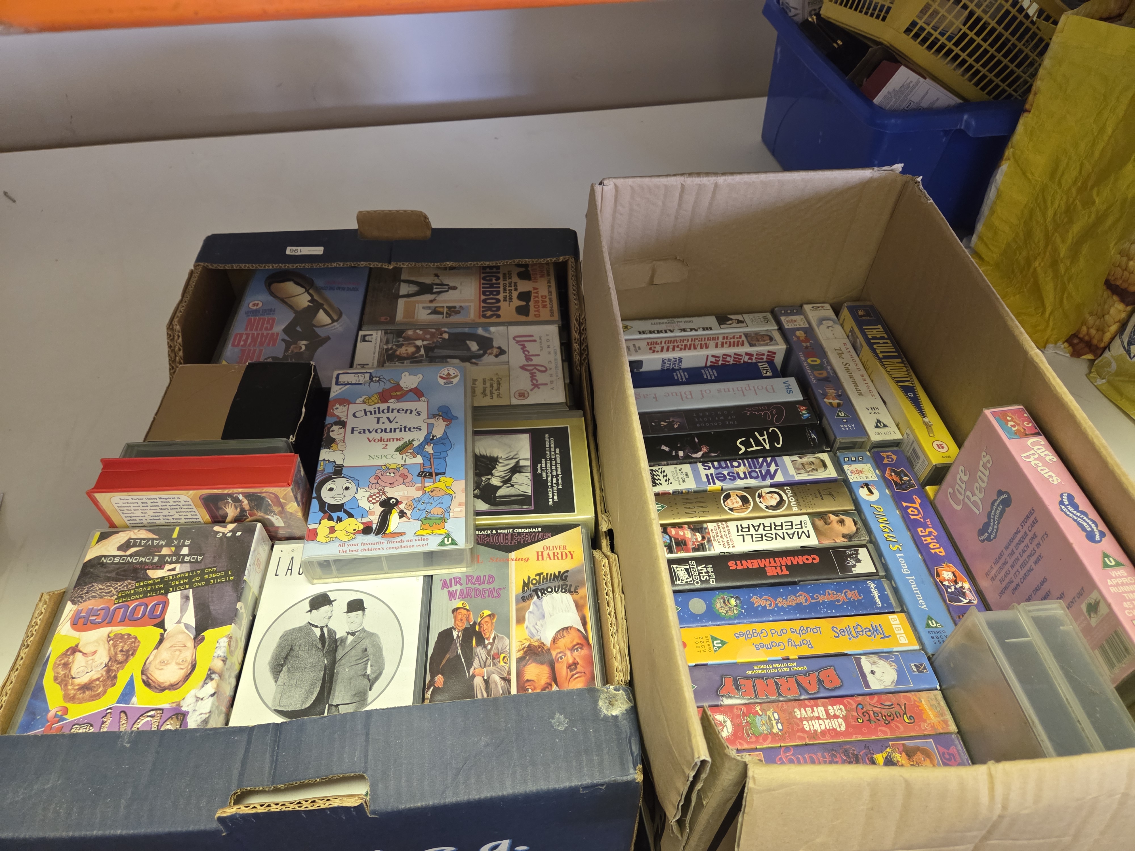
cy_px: 426
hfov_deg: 73.9
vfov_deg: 58.9
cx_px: 568
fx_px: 754
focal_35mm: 23
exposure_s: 1/100
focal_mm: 5.4
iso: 640
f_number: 1.8
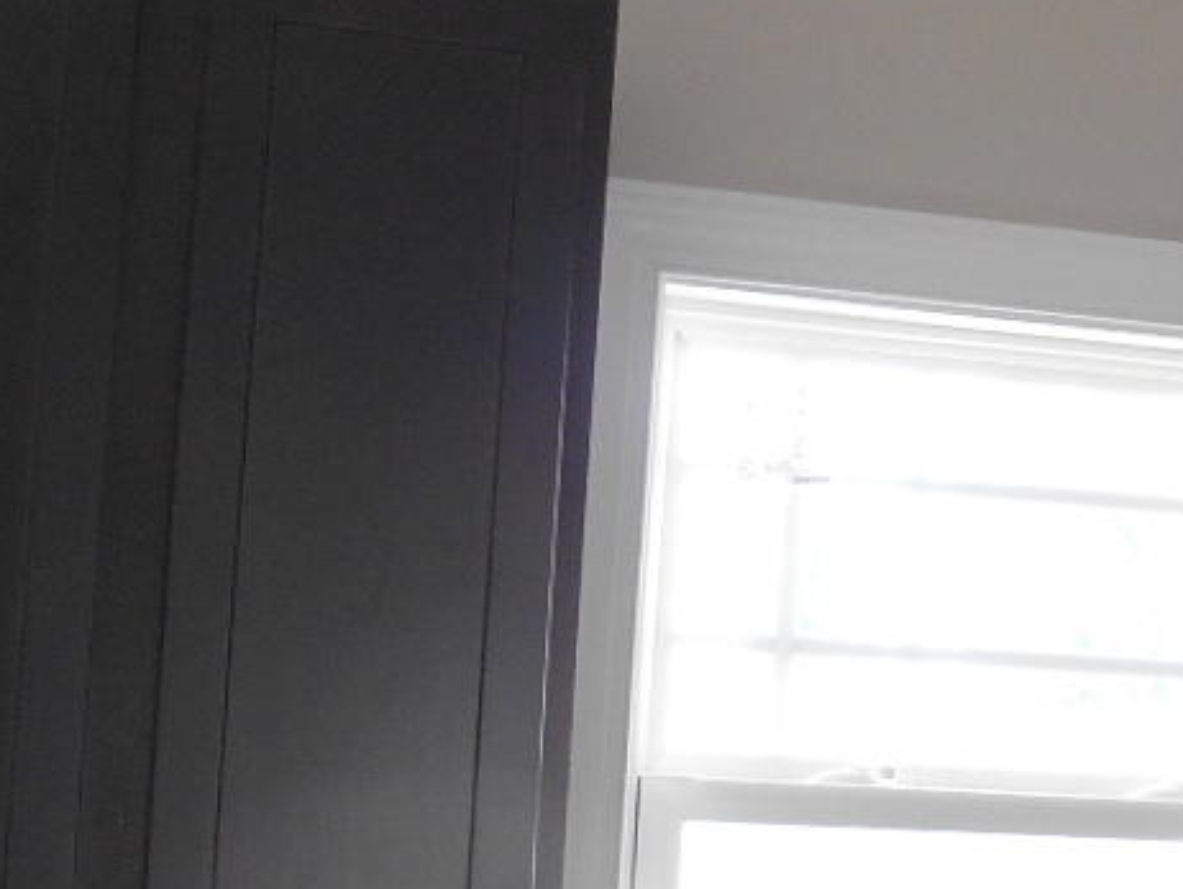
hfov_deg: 20.0
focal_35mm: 90
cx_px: 1526
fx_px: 3077
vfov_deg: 16.4
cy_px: 566
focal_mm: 4.7
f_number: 3.4
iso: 140
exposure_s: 1/30
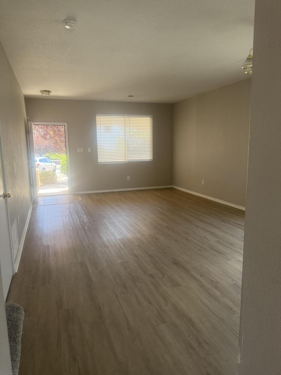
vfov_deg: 71.6
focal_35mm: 24
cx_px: 140
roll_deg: +2.2
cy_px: 188
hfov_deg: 56.8
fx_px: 260
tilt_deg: -10.7
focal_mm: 6.76
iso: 160
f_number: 1.78
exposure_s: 1/222
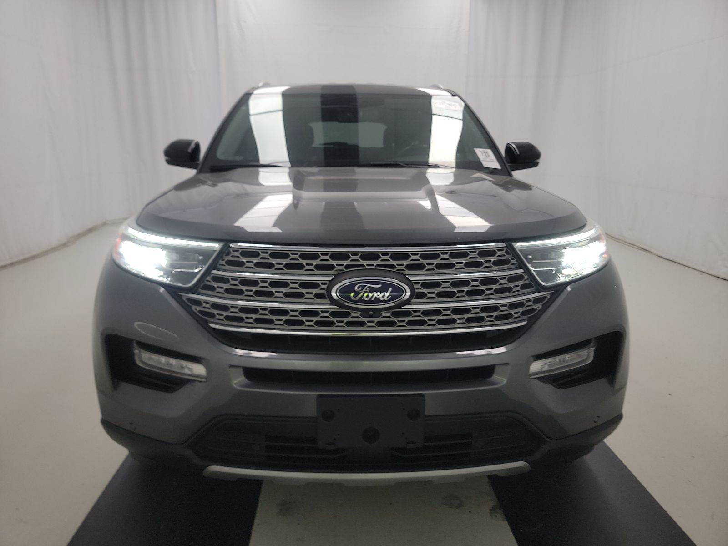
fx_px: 505
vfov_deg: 56.8
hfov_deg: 71.6
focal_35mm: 24
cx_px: 364
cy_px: 273
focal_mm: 6.7
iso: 166
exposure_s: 1/59
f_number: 1.8
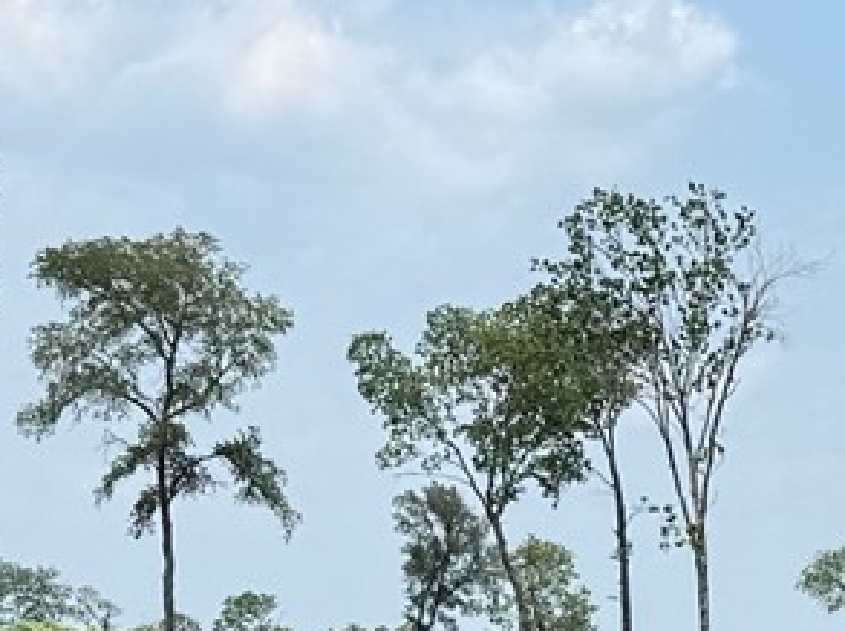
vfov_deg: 8.2
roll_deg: -0.4
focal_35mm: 168
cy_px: 1472
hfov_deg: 11.5
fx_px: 4096
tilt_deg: -9.0
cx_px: 1067
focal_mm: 6.76
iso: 80
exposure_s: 1/5319
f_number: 1.78
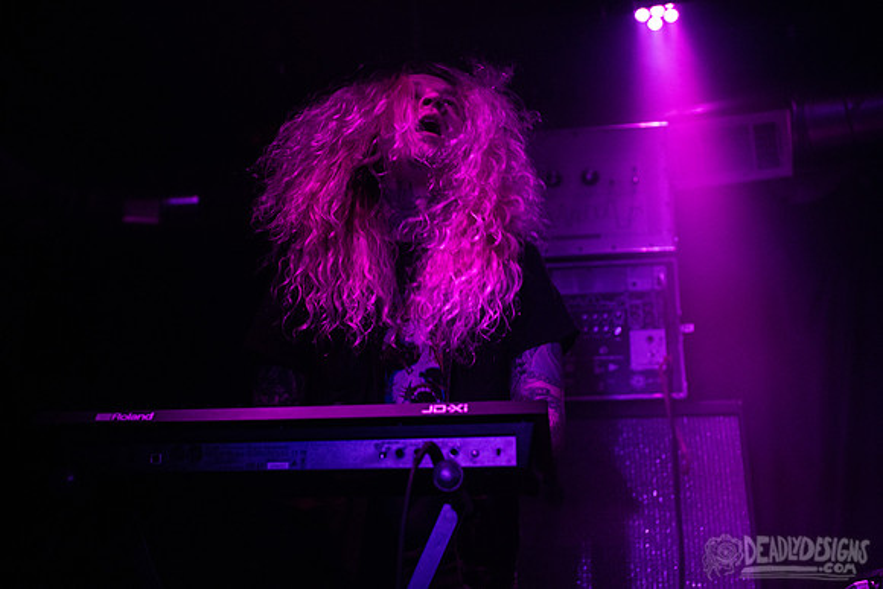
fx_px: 1192
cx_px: 396
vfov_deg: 27.8
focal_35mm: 49
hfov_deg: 40.6
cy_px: 294
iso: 2000
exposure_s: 1/250
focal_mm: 44
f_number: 3.2
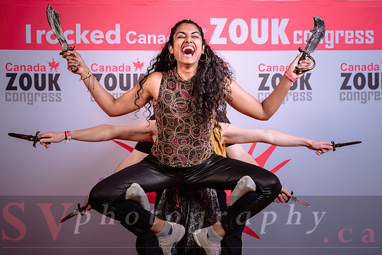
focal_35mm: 53
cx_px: 202
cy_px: 120
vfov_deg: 25.4
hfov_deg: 37.3
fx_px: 566
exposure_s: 1/160
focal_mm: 49
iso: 100
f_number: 5.6
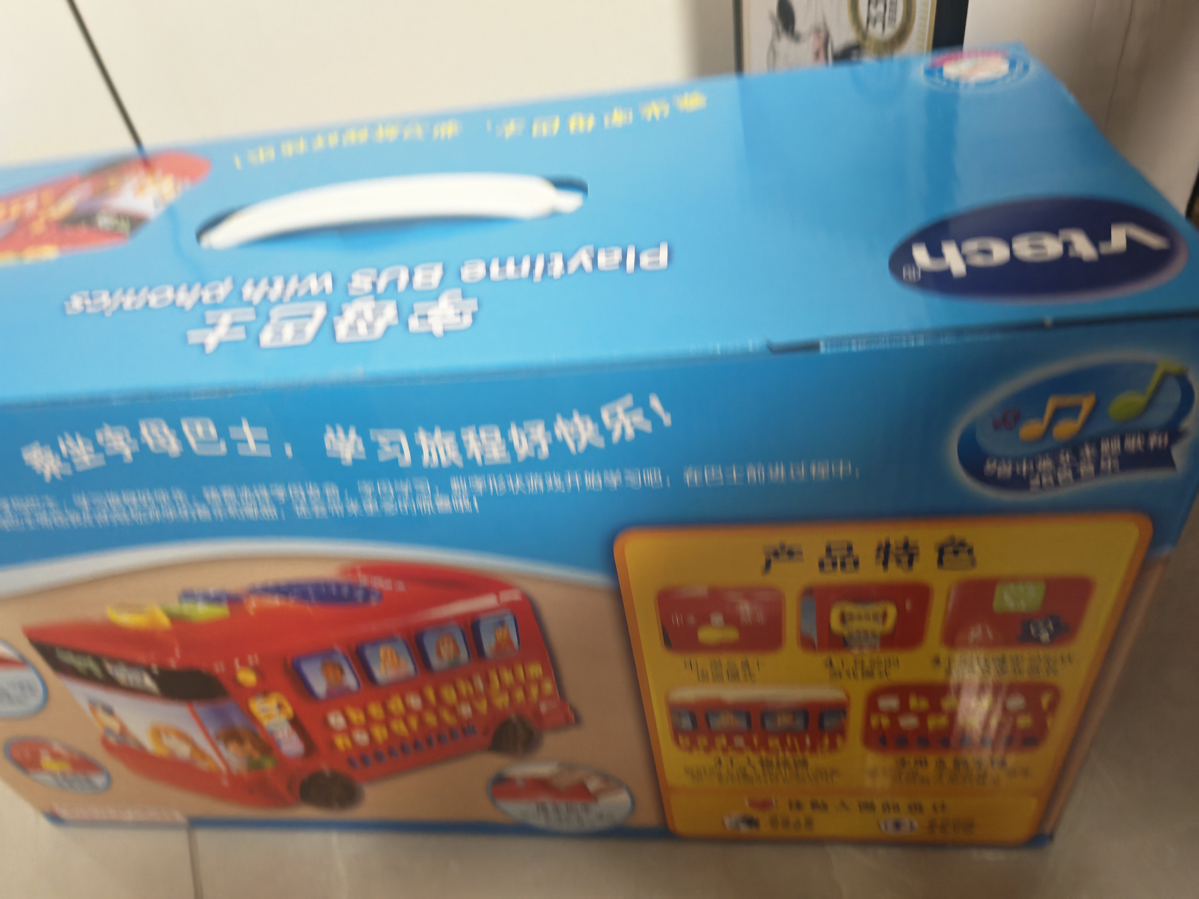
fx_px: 831
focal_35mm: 24
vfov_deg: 56.8
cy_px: 450
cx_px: 600
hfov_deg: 71.6
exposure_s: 1/50
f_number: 1.9
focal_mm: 5.52
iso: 1250
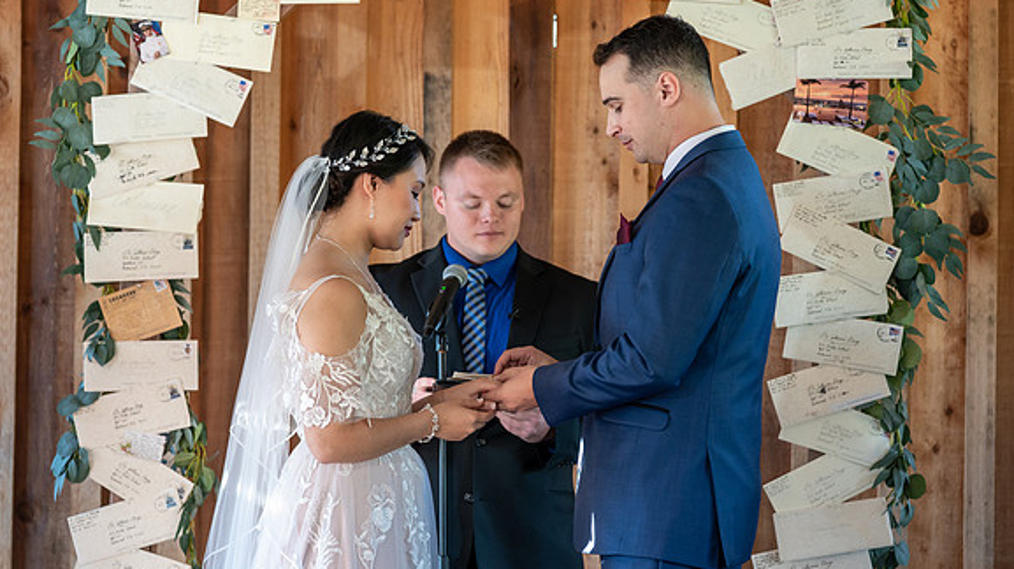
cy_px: 259
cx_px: 505
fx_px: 3682
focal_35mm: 137
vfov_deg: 8.8
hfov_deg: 15.7
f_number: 4
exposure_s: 1/200
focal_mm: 120
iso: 2000
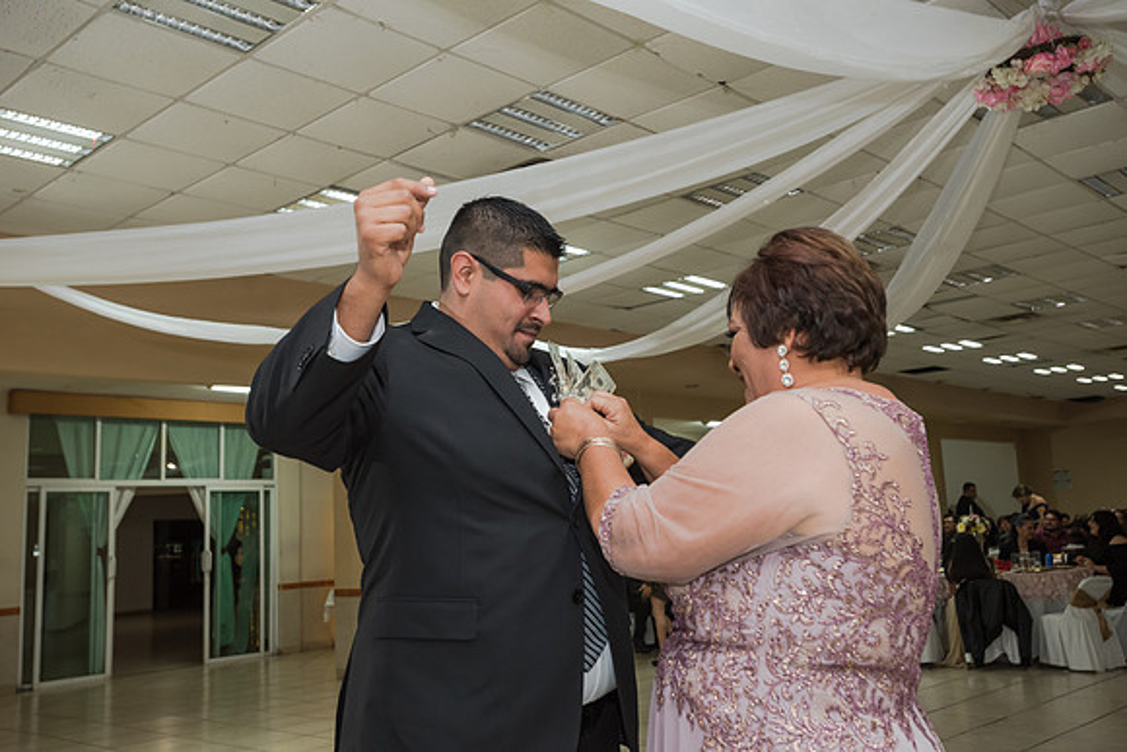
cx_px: 564
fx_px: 1096
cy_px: 376
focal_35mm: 35
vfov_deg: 37.9
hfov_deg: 54.4
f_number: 4
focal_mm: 35
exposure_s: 1/100
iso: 1600
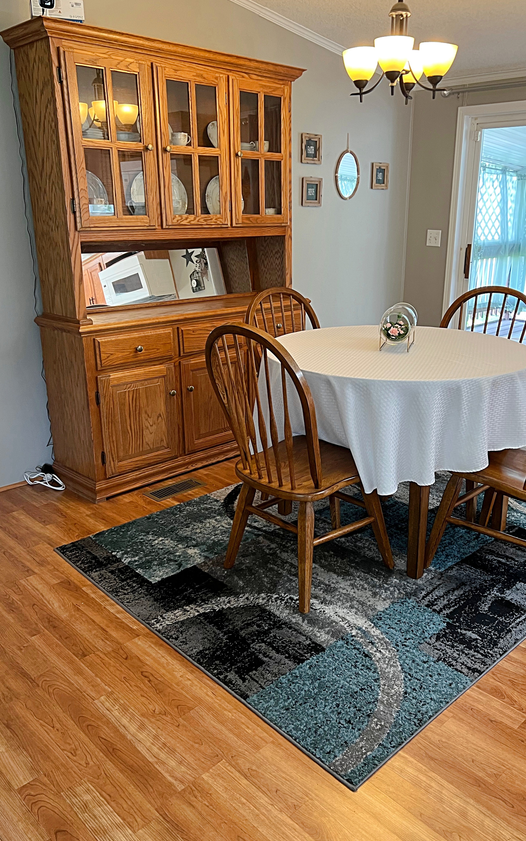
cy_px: 417
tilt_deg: -16.1
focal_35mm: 28
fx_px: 642
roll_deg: +1.3
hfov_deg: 44.4
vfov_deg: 66.5
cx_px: 295
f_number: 1.5
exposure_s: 1/60
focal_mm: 5.7
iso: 160
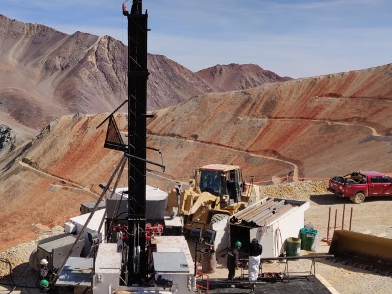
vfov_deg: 36.5
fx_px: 442
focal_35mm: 39
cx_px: 139
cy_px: 194
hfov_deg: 47.3
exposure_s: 1/2479
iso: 100
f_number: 1.7
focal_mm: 4.25
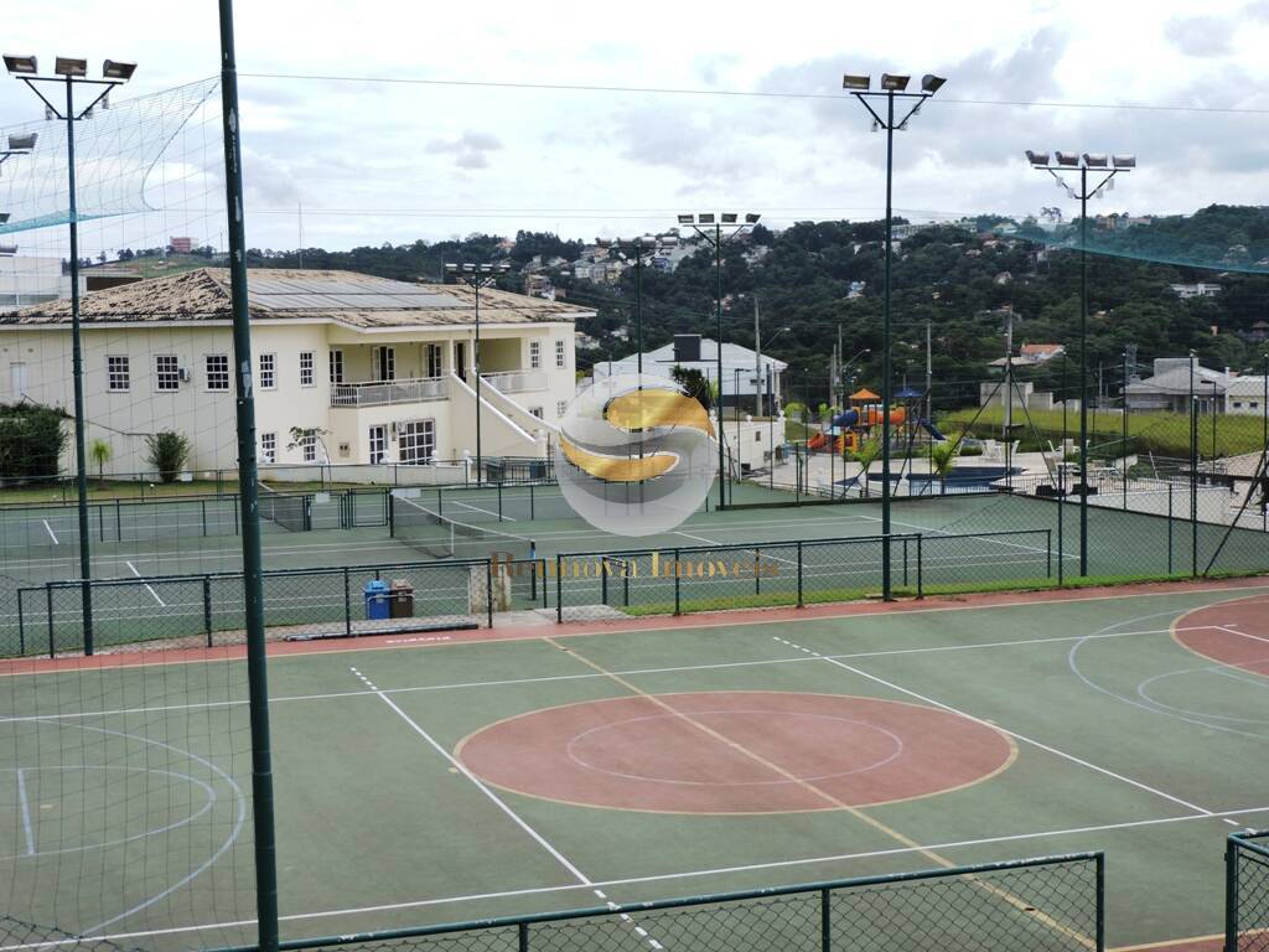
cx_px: 634
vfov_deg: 26.6
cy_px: 476
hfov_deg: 34.9
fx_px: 2016
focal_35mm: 55
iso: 100
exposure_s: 1/640
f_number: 3.7
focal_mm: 9.8
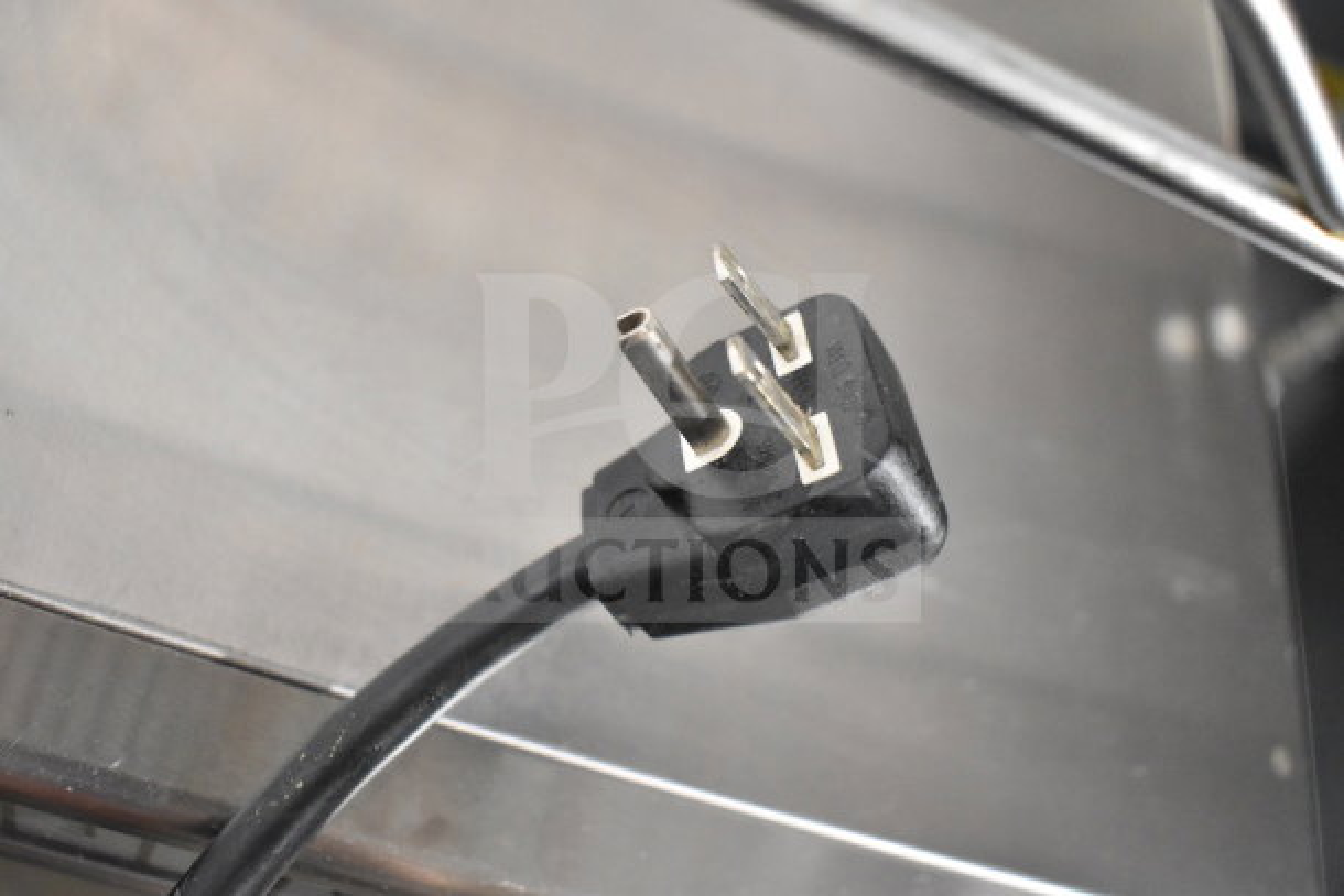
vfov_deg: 36.9
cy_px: 448
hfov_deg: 53.1
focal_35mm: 36
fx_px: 1344
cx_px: 672
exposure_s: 1/40
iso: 5600
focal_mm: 24
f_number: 3.8
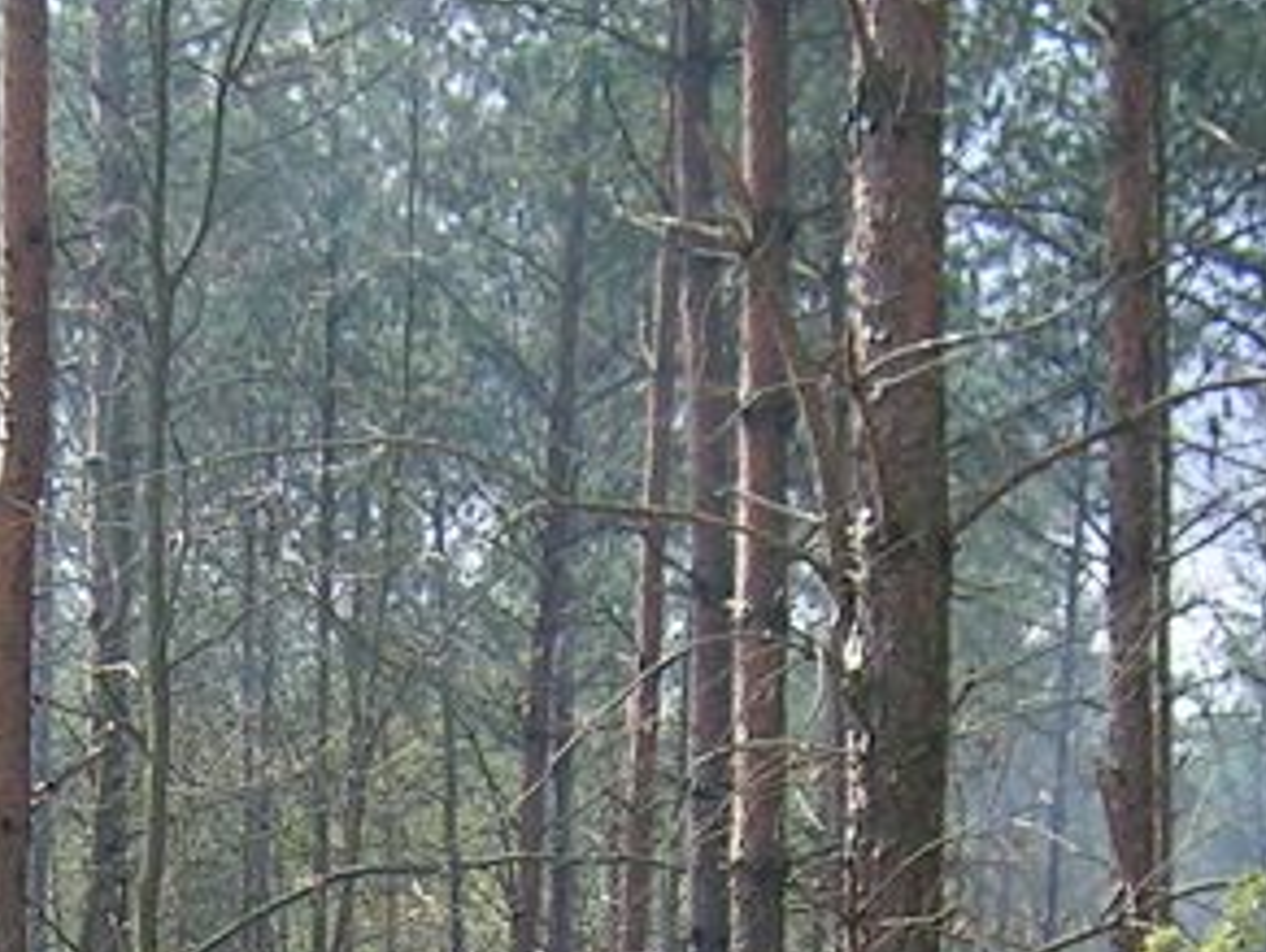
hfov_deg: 16.0
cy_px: 1569
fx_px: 4504
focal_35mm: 123
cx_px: 518
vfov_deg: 11.4
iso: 50
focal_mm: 5.4
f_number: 2.8
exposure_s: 1/343
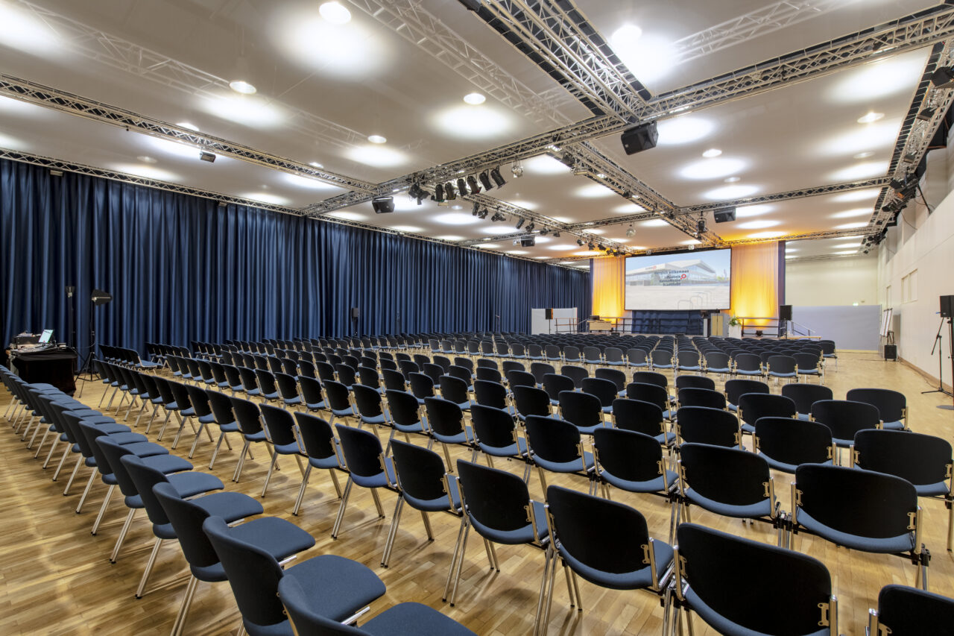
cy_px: 318
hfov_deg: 96.7
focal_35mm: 16
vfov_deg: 73.7
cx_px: 477
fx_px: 424
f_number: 7.1
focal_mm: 16
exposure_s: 1/13
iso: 400
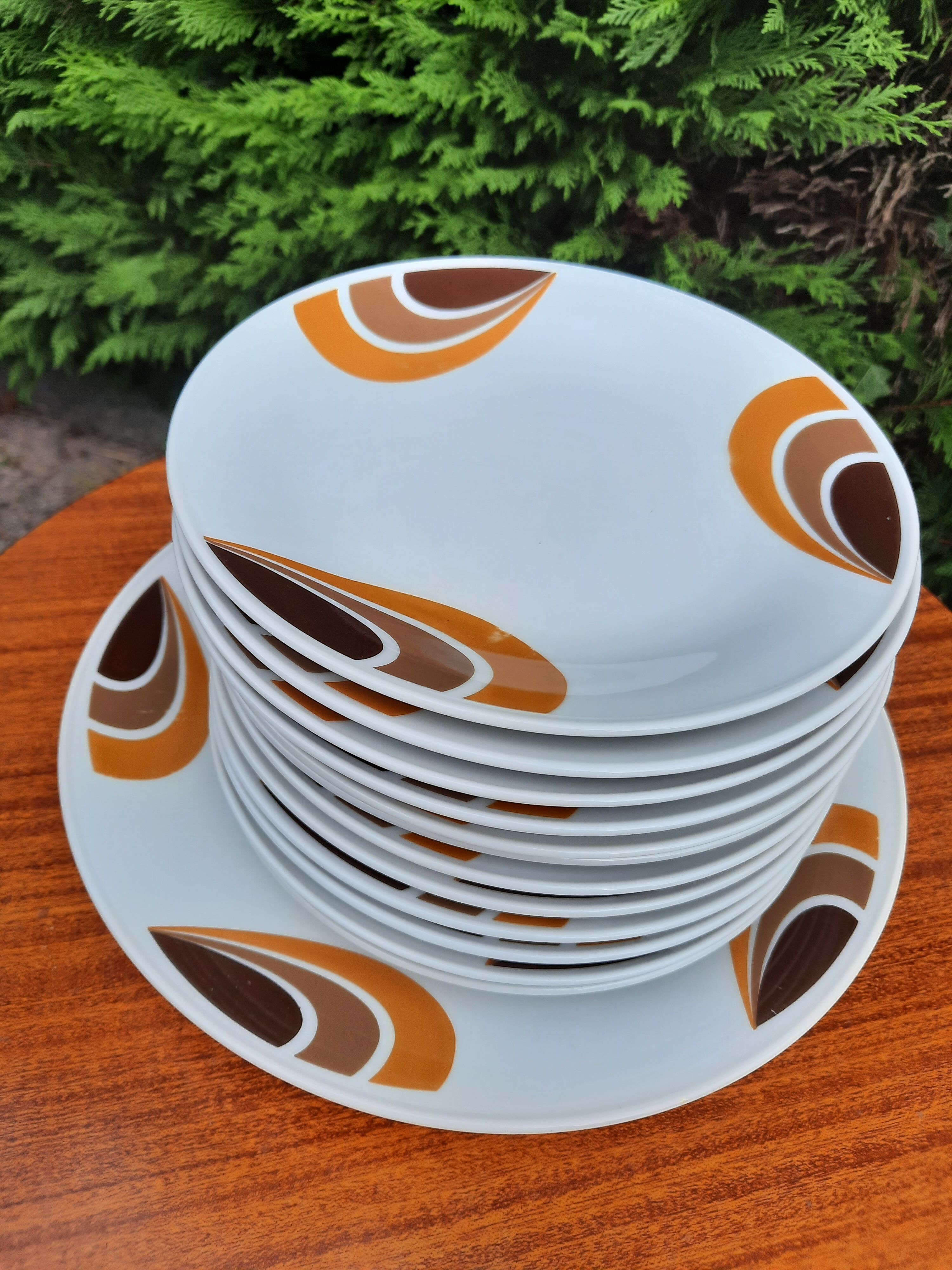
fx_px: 917
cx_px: 476
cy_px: 635
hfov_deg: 54.9
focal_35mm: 25
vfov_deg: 69.4
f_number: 2
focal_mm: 4.6
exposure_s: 1/412
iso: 32
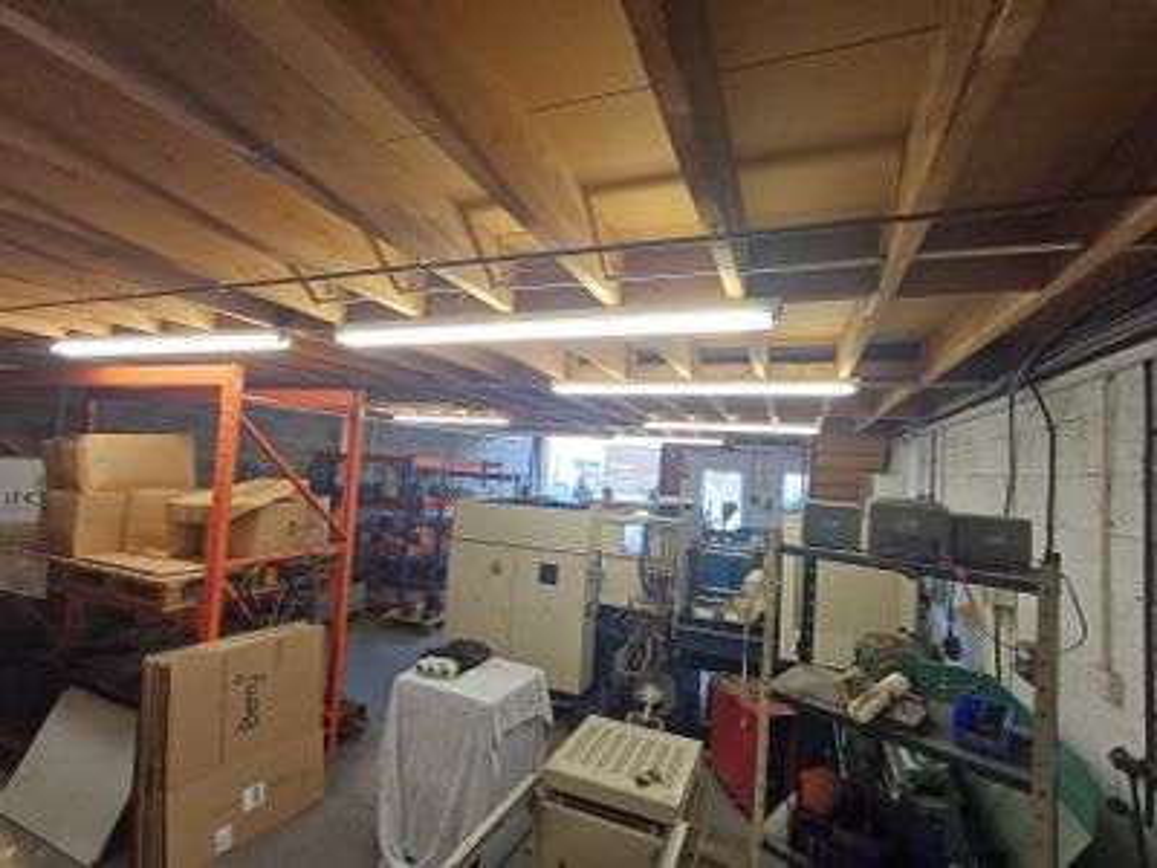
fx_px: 535
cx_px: 578
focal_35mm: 16
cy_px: 434
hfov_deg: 94.5
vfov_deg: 78.1
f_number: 2.2
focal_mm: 1.64
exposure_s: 1/50
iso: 80
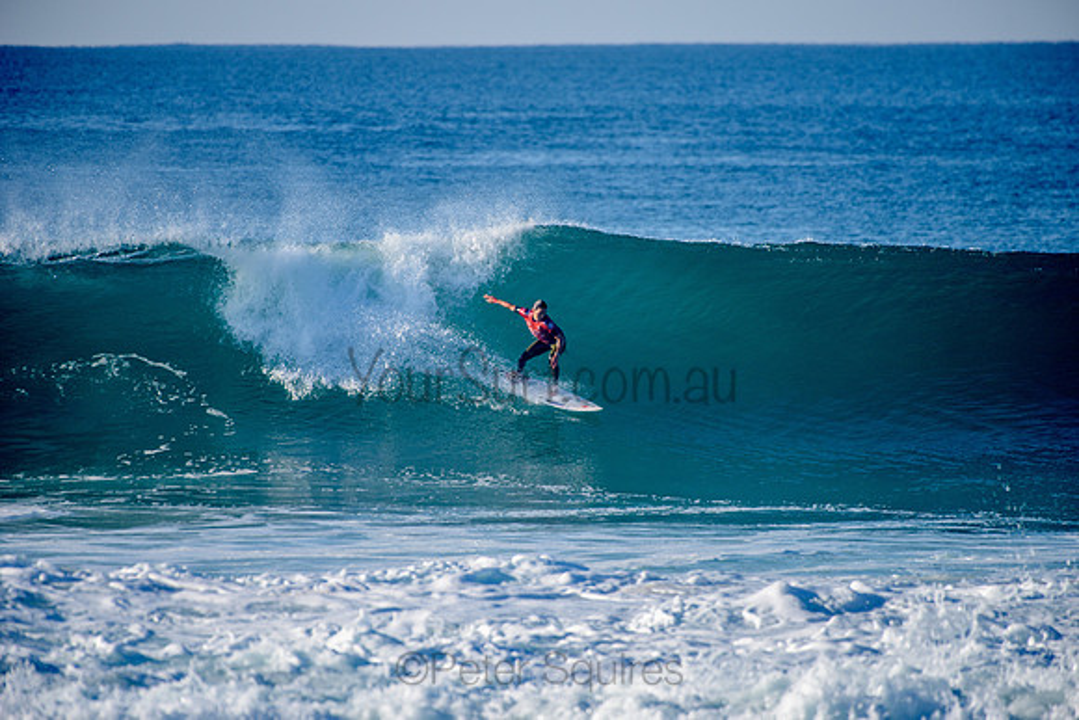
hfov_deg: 4.1
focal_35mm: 500
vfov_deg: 2.8
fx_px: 14989
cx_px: 540
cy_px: 360
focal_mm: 500
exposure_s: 1/1600
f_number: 5.6
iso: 200
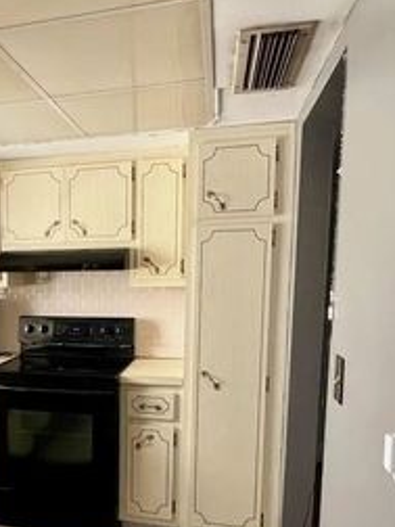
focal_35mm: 33
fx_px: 502
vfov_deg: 54.4
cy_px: 345
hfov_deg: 40.1
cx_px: 48
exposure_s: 1/120
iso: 125
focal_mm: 1.57
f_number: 1.8
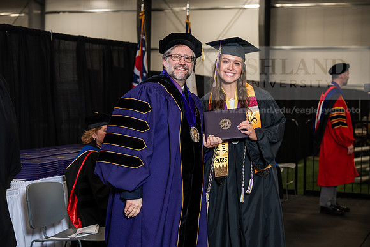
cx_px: 185
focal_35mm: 70
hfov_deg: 28.8
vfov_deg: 19.5
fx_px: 720
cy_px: 124
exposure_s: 1/200
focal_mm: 70
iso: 1250
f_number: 4.5
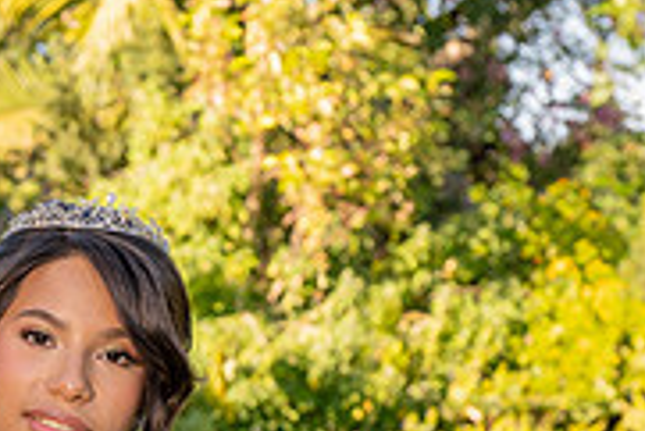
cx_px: -75
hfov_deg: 8.7
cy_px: 639
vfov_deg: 5.8
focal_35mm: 234
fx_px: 4196
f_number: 7.1
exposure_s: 1/200
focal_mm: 73
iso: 200
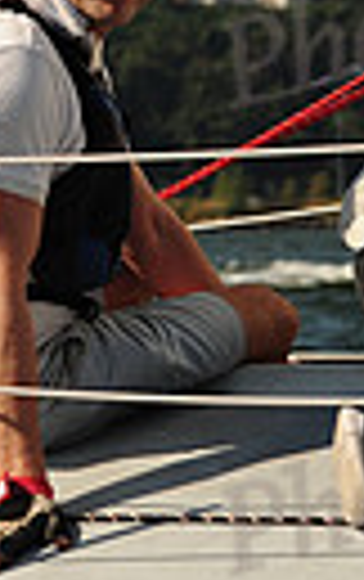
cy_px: 288
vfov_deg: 6.6
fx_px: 5062
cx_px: -9
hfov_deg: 4.1
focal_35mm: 320
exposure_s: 1/1250
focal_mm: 70
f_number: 4.5
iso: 320
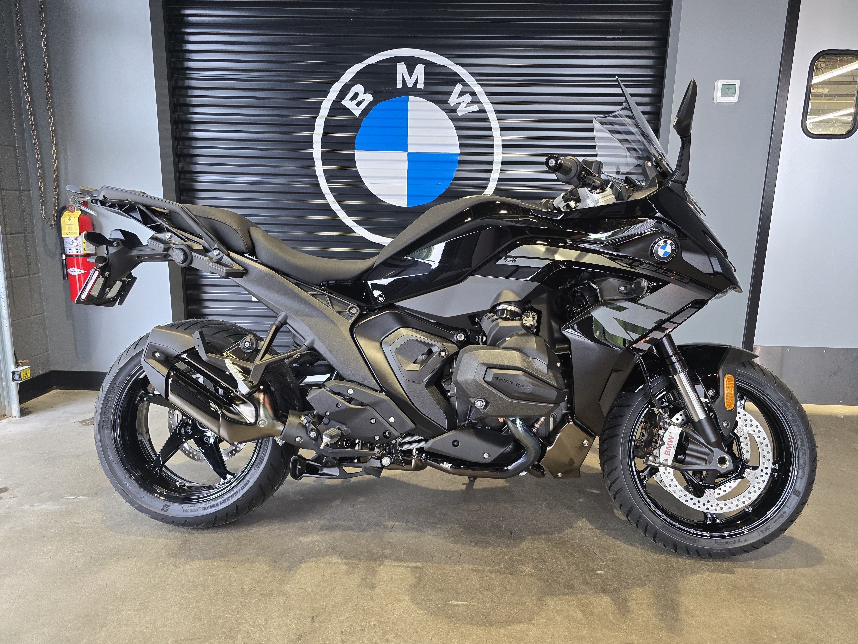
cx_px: 429
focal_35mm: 23
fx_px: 570
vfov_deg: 58.9
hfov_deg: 73.9
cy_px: 322
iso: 250
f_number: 1.7
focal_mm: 6.3
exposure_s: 1/120
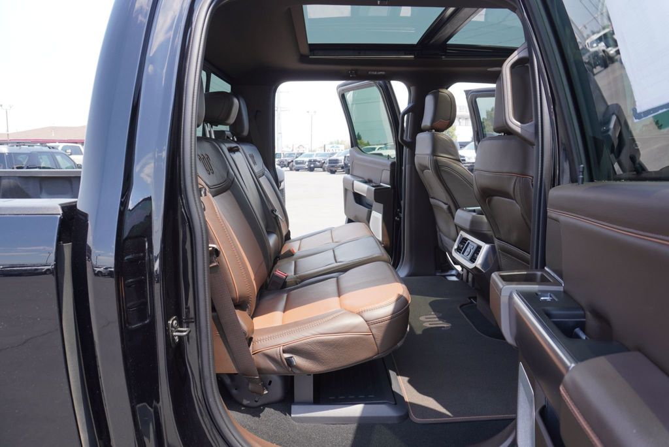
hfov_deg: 73.7
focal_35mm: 24
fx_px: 446
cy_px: 224
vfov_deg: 53.2
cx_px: 334
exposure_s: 1/125
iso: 100
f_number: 5.6
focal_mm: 16
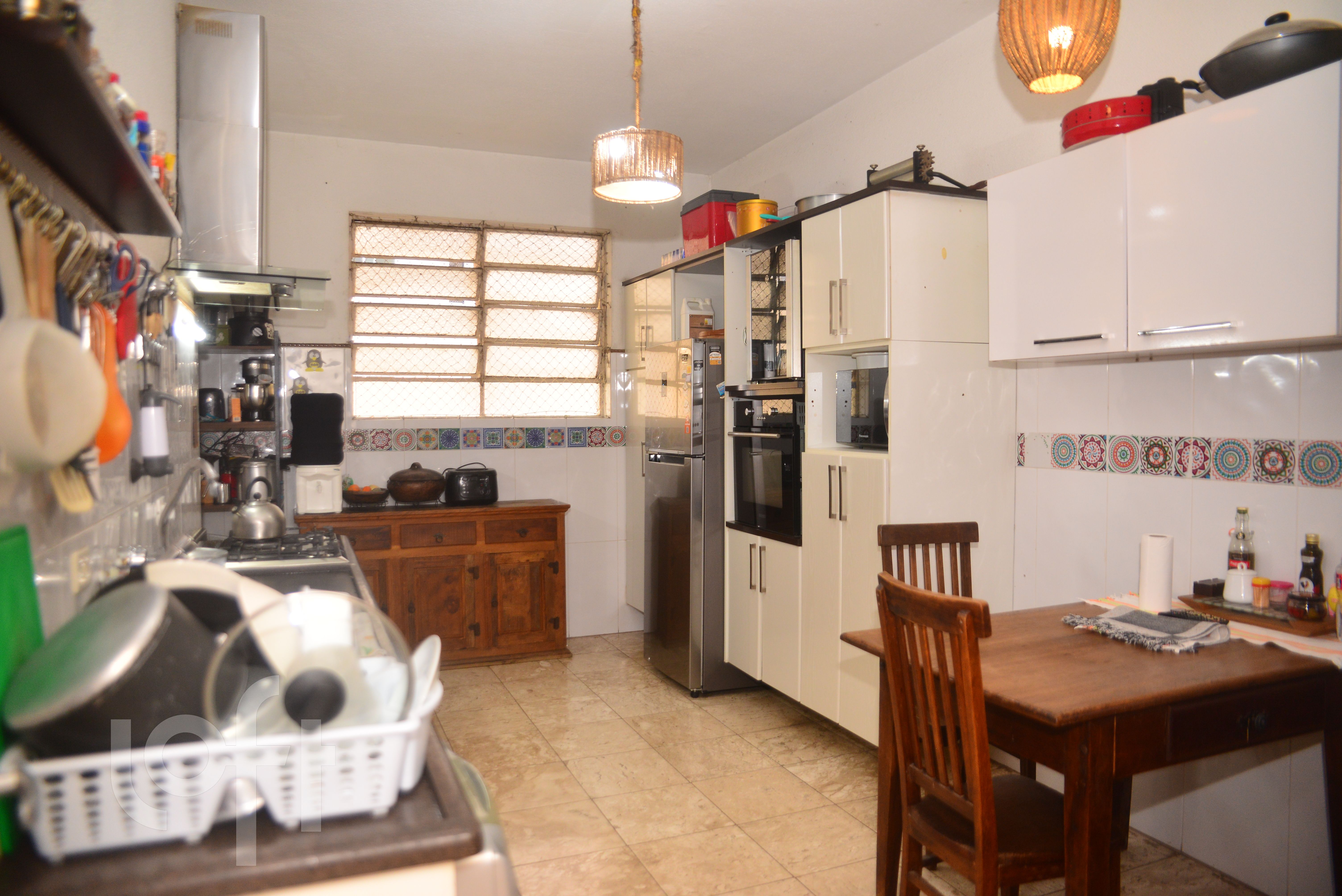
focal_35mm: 32
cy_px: 448
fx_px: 1193
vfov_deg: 41.1
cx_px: 671
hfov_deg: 58.7
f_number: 2.8
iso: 800
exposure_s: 1/200
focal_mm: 32
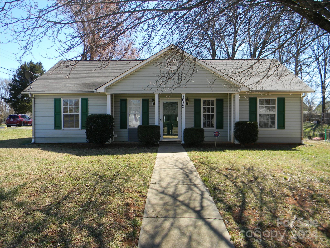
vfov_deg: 49.7
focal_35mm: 28
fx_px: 267
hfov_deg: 63.4
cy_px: 124
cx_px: 165
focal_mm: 5
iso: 80
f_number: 3.5
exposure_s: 1/337
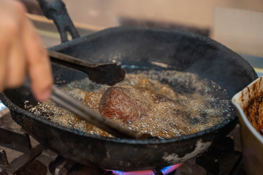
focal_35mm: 70
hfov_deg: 28.8
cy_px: 88
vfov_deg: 19.5
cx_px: 132
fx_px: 511
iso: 5000
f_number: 4
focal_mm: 70
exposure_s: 1/250
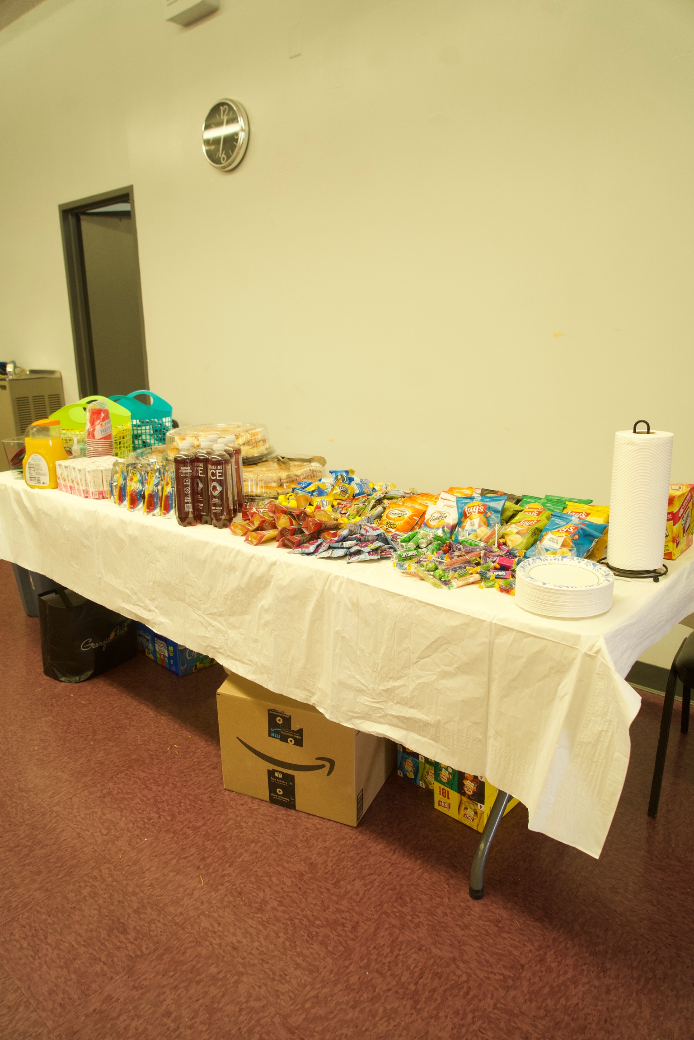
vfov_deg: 73.7
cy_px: 520
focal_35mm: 24
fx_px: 694
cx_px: 347
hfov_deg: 53.1
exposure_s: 1/80
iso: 2000
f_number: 4
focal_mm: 24
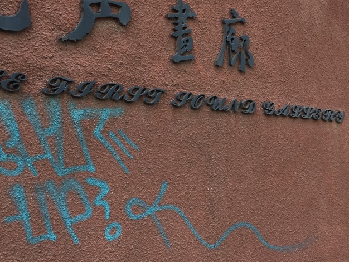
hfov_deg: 34.1
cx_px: 224
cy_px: 124
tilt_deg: +6.8
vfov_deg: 26.1
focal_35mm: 56
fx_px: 565
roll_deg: +3.9
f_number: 2.2
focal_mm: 4.15
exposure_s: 1/182
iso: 25
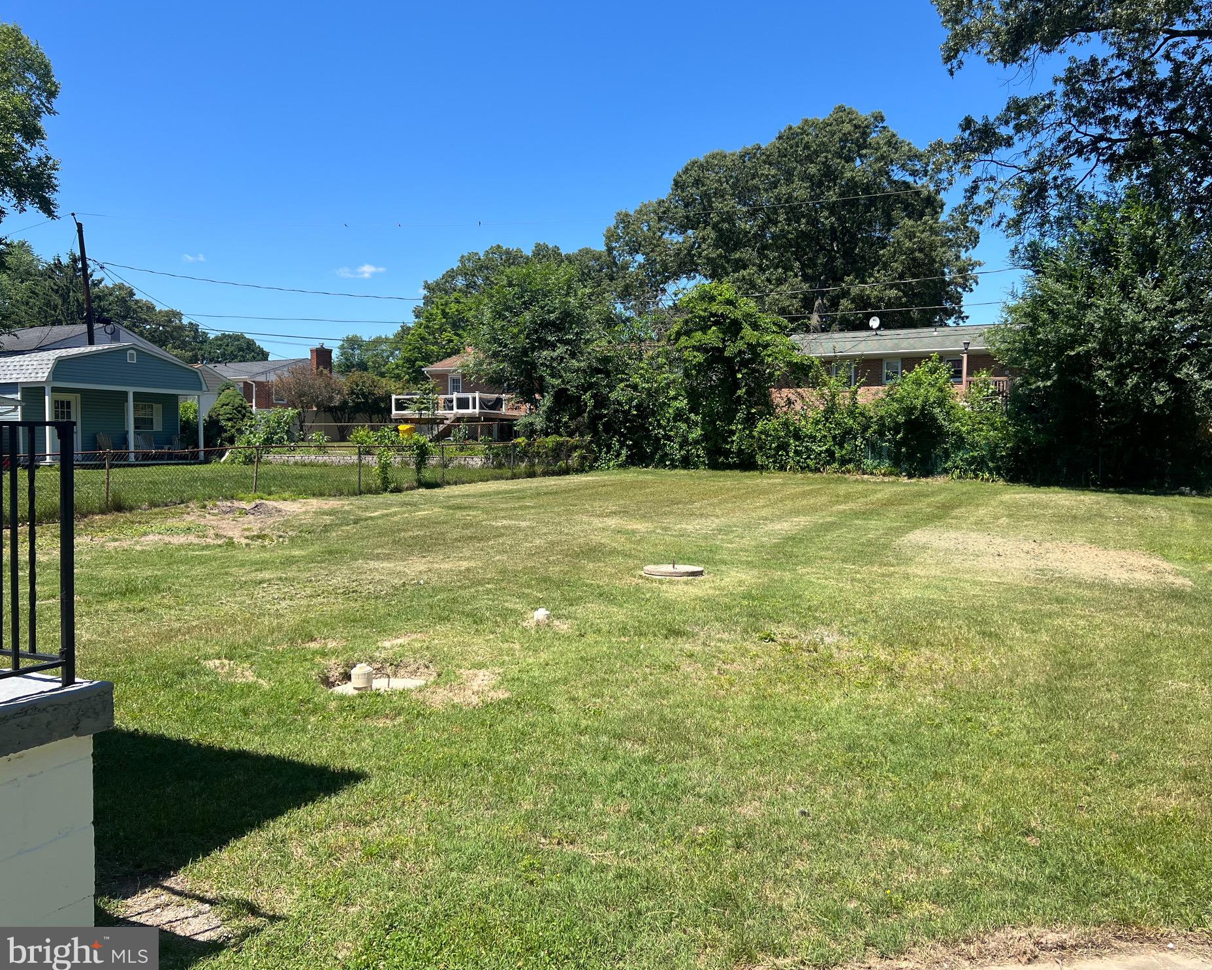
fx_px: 1004
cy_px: 479
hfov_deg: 62.1
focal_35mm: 28
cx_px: 664
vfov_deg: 51.5
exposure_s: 1/2841
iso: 50
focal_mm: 5.7
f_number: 1.5
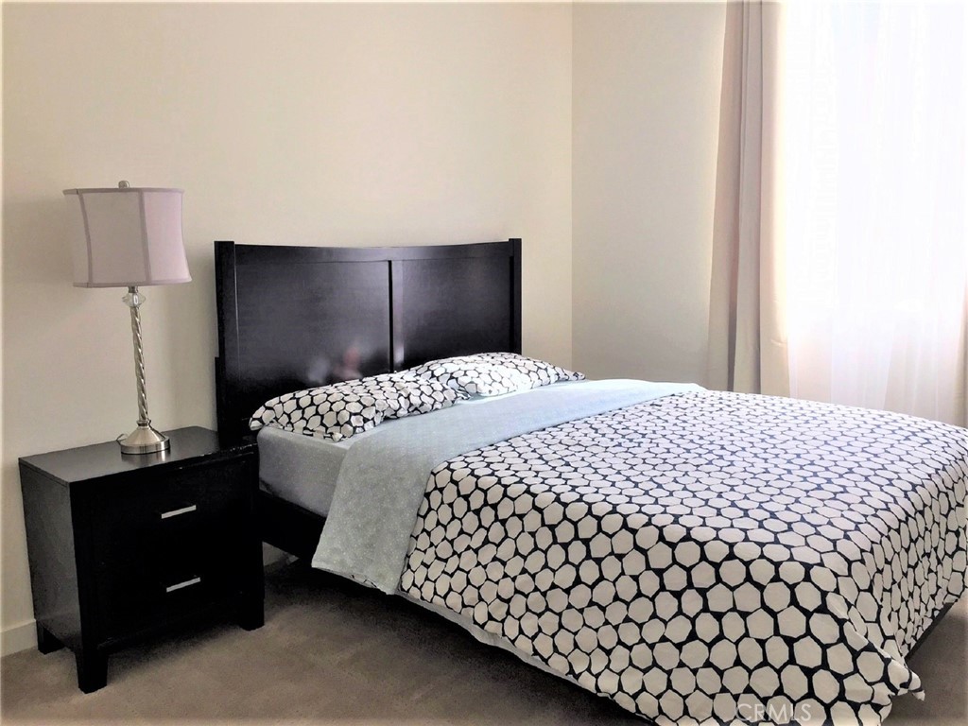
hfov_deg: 61.7
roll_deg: +0.1
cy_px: 363
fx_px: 811
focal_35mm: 29
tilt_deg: -7.5
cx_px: 484
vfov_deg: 48.2
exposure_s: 1/120
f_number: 2.2
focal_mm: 4.15
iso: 32
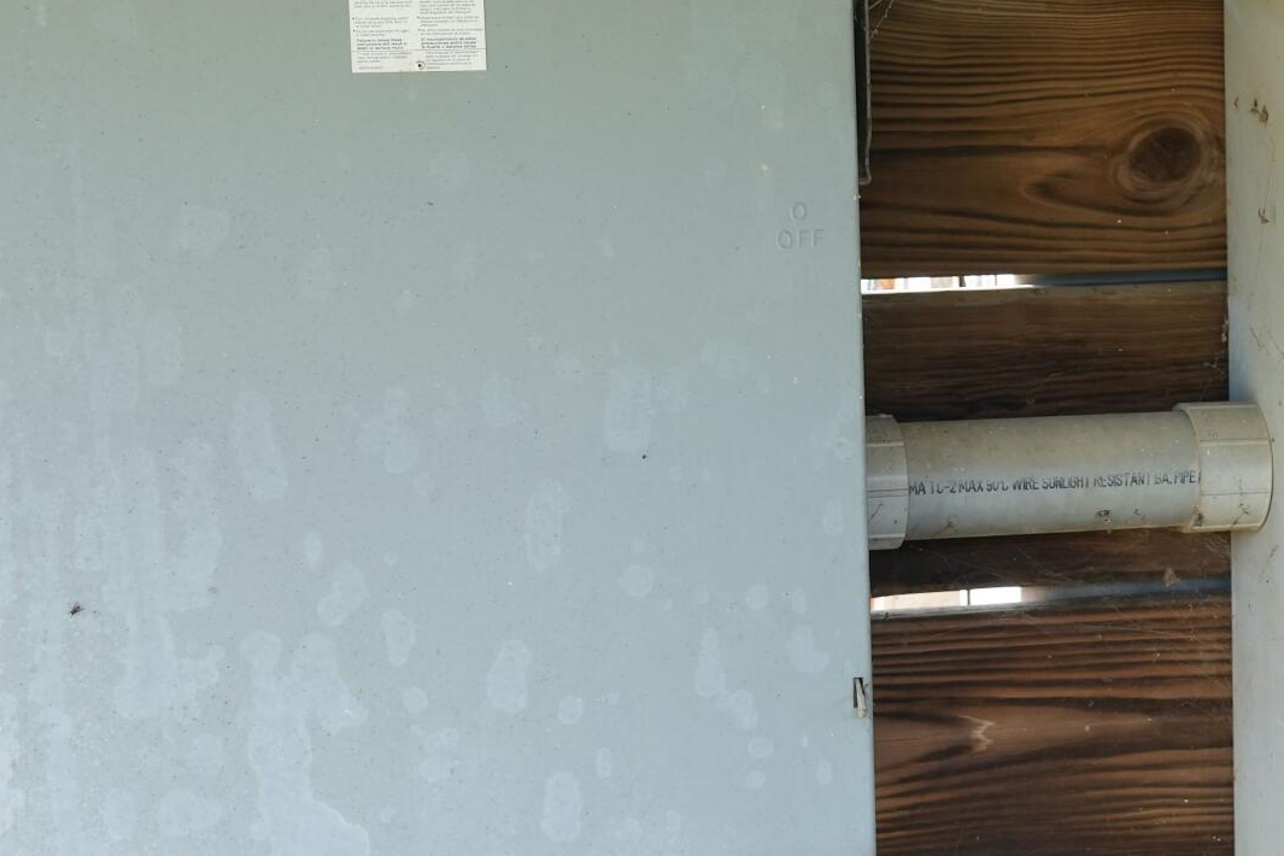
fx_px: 4422
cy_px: 409
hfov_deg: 15.8
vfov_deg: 11.1
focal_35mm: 124
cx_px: 1581
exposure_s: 1/200
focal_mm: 44
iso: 400
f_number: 3.5
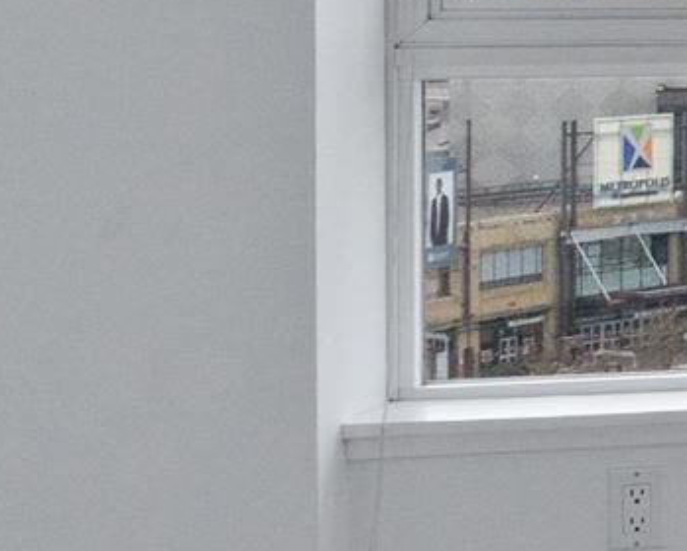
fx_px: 2771
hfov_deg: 9.1
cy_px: -140
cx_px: 2431
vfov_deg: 11.1
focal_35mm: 136
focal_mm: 11
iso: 100
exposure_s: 1/40
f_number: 10
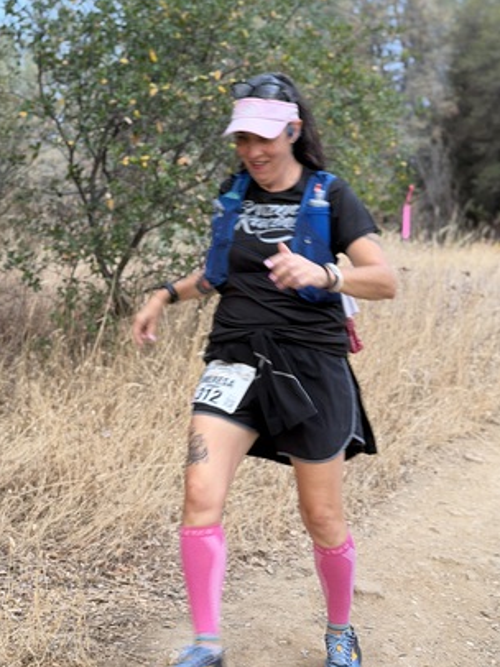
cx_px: 192
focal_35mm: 65
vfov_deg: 29.8
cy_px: 363
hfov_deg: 22.5
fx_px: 1253
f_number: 1.78
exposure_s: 1/60
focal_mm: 6.76
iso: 160
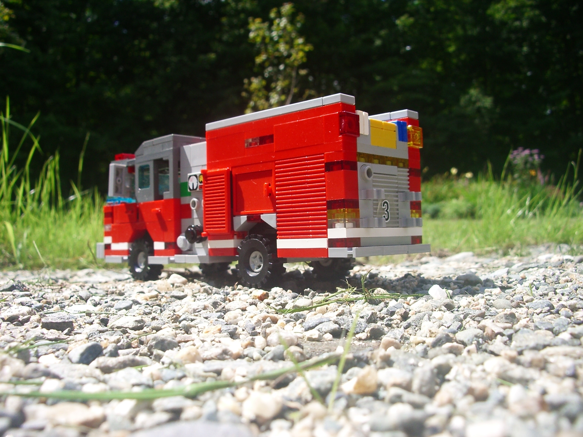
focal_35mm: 35
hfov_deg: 52.6
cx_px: 292
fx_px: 589
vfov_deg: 40.7
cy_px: 218
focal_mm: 5.8
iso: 80
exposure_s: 1/250
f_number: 4.3
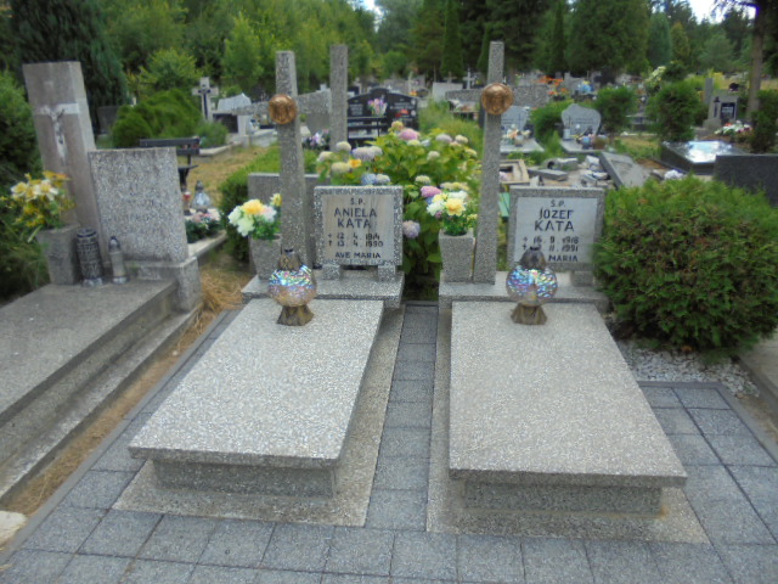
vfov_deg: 53.1
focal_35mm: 26
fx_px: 584
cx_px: 389
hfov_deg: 67.3
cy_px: 292
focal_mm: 4.6
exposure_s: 1/320
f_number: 3.5
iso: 100
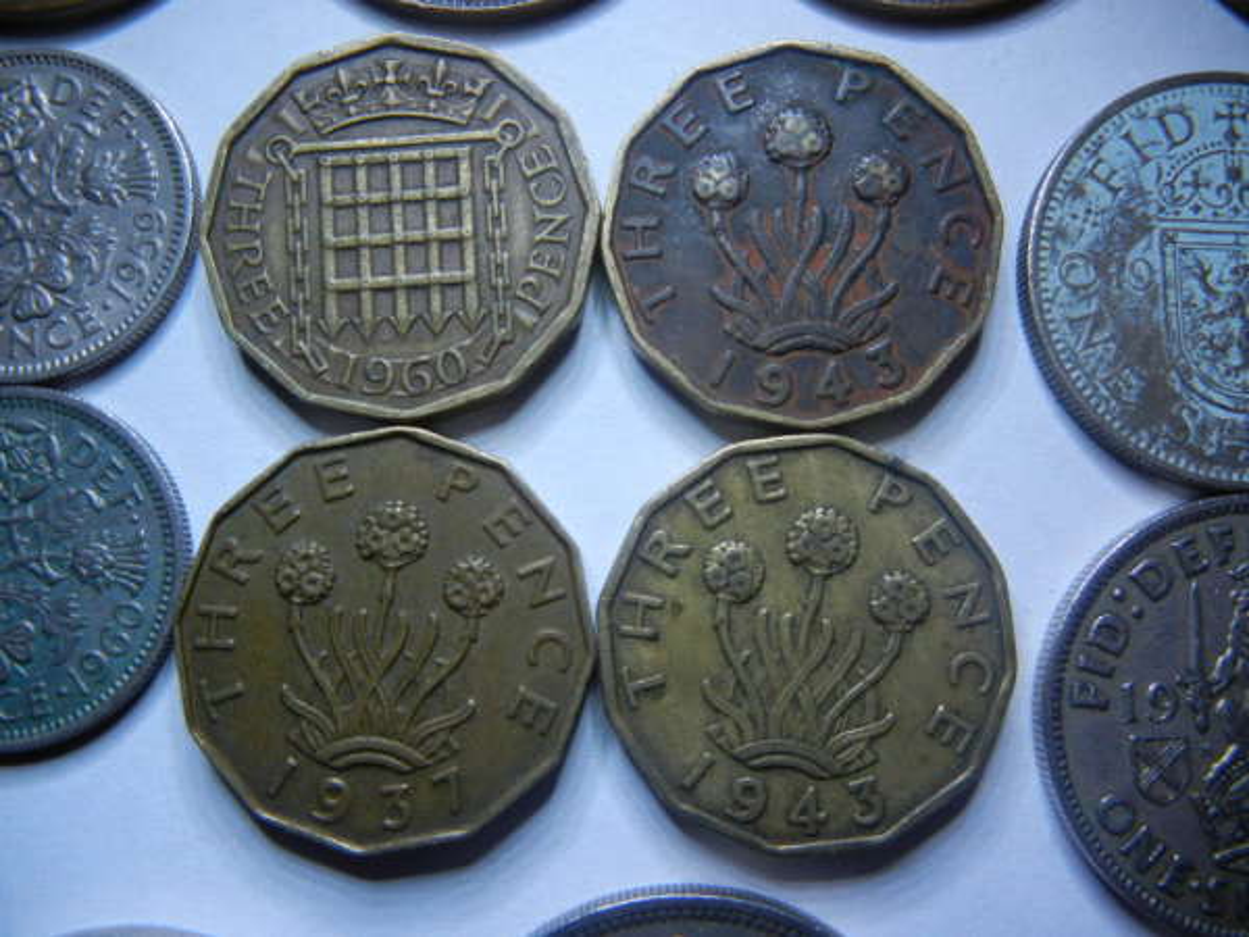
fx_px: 1082
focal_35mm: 30
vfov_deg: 46.8
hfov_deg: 60.0
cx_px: 624
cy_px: 468
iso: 160
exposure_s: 1/160
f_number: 3.5
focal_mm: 5.4
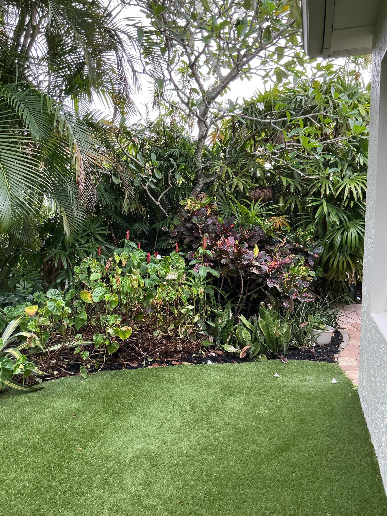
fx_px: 432
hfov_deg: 48.2
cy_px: 258
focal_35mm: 29
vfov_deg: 61.7
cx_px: 194
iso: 64
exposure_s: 1/60
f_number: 1.8
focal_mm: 3
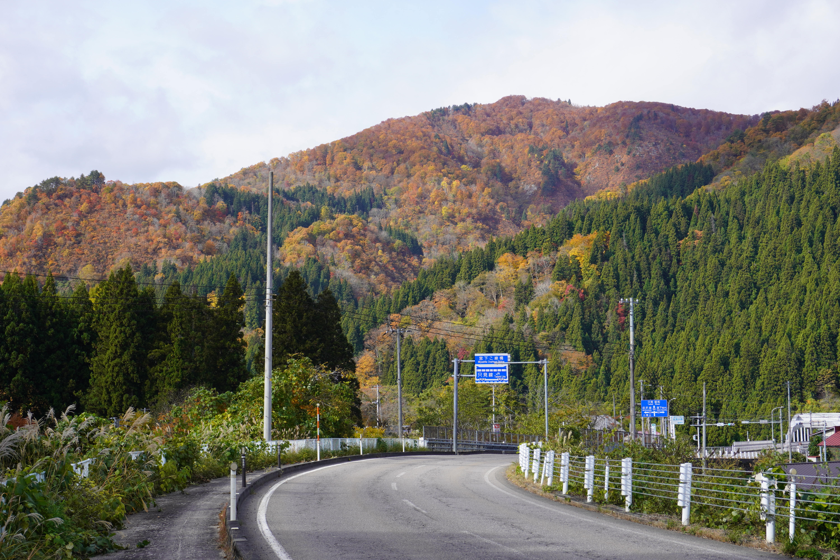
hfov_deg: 37.9
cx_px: 420
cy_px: 280
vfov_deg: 25.8
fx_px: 1225
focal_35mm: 52
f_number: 10
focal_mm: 35
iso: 100
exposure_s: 1/100
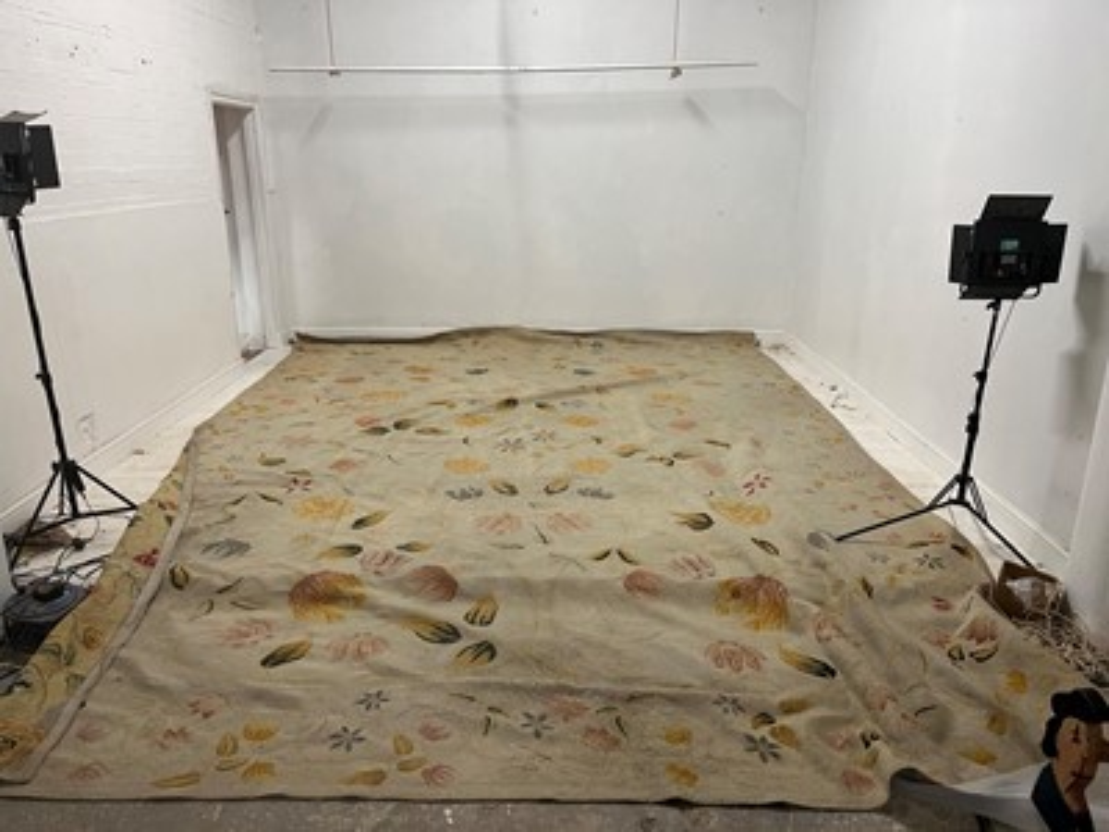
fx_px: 833
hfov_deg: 67.3
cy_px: 416
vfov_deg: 53.1
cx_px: 554
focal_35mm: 26
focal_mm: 5.1
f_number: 1.6
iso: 80
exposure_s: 1/50
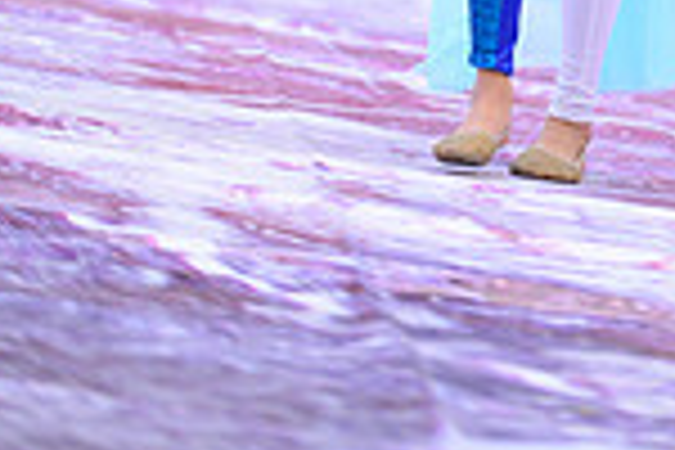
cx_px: 641
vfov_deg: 2.7
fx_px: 9524
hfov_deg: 4.1
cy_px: -522
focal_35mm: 508
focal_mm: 170
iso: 4000
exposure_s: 1/250
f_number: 2.8
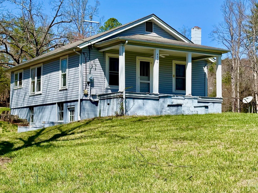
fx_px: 507
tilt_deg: +5.3
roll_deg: -1.3
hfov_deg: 28.6
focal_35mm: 68
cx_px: 131
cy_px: 86
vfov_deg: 21.6
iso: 32
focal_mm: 5.96
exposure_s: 1/2994
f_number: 1.6
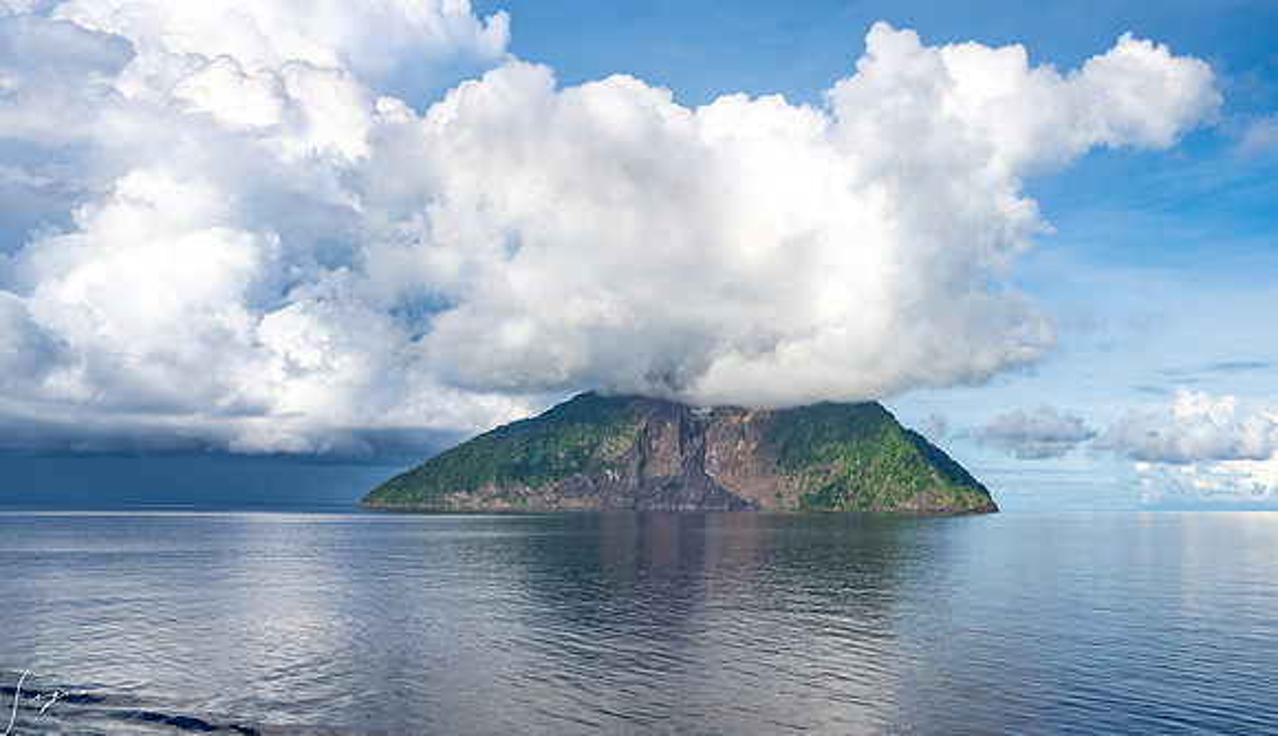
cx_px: 803
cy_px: 416
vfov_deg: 34.8
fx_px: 1172
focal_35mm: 34
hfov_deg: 56.5
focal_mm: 24.5
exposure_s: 1/250
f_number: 8
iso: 140
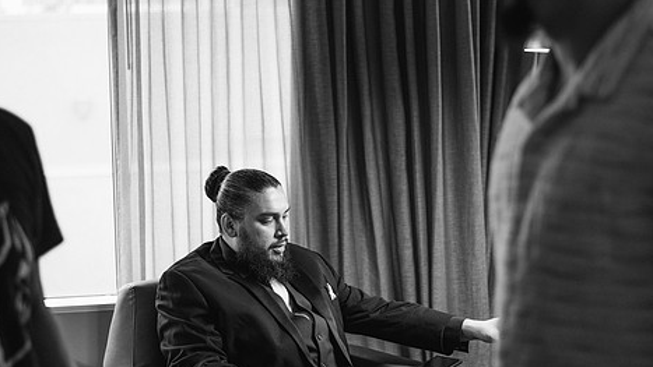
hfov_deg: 32.3
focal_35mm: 65
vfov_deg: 18.5
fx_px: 1126
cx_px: 264
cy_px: 152
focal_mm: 50
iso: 1000
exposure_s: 1/320
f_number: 1.8
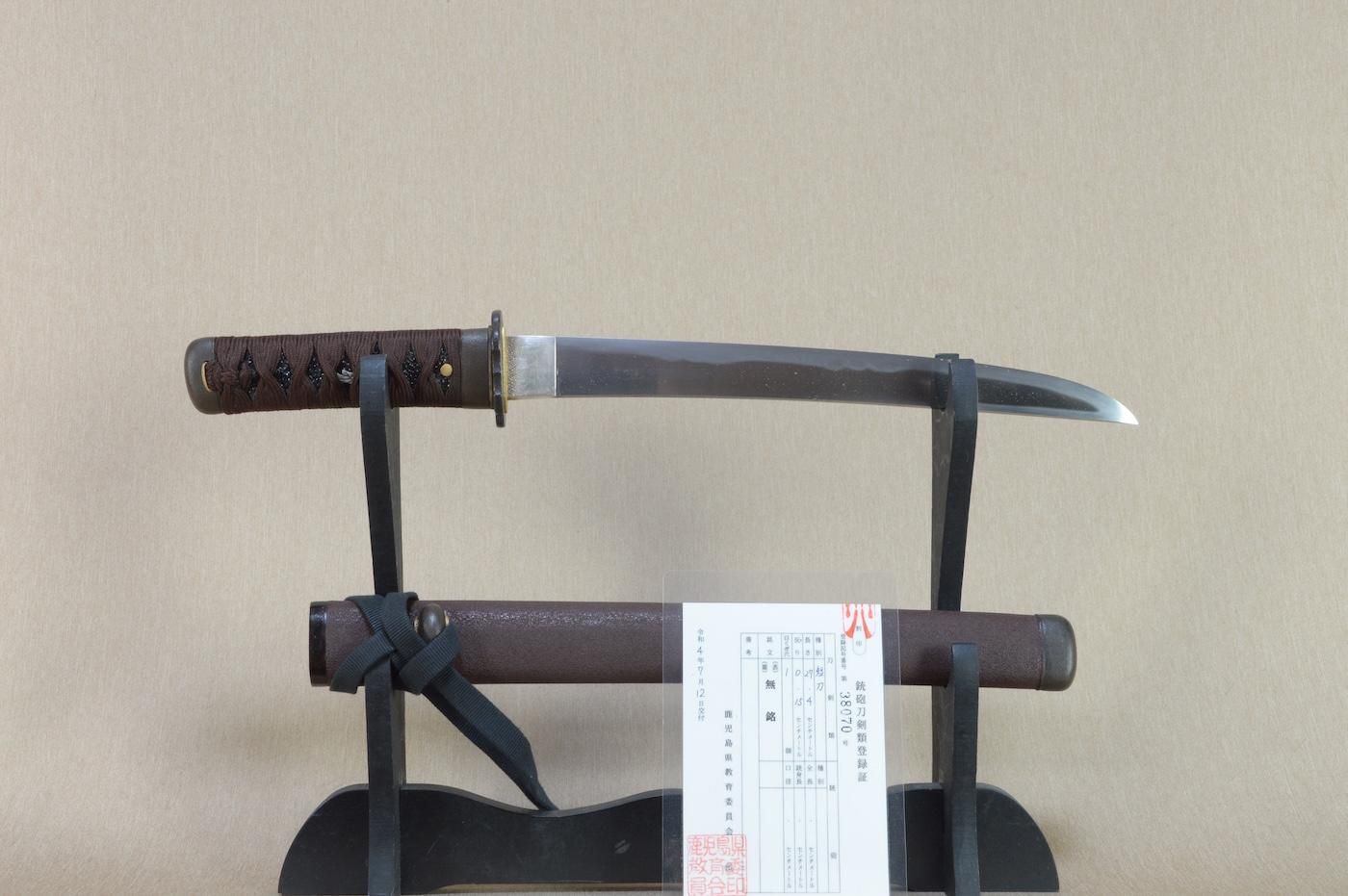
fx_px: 1740
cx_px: 674
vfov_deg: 28.9
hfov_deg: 42.4
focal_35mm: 46
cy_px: 448
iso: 400
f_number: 11
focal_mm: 31
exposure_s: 1/1.6
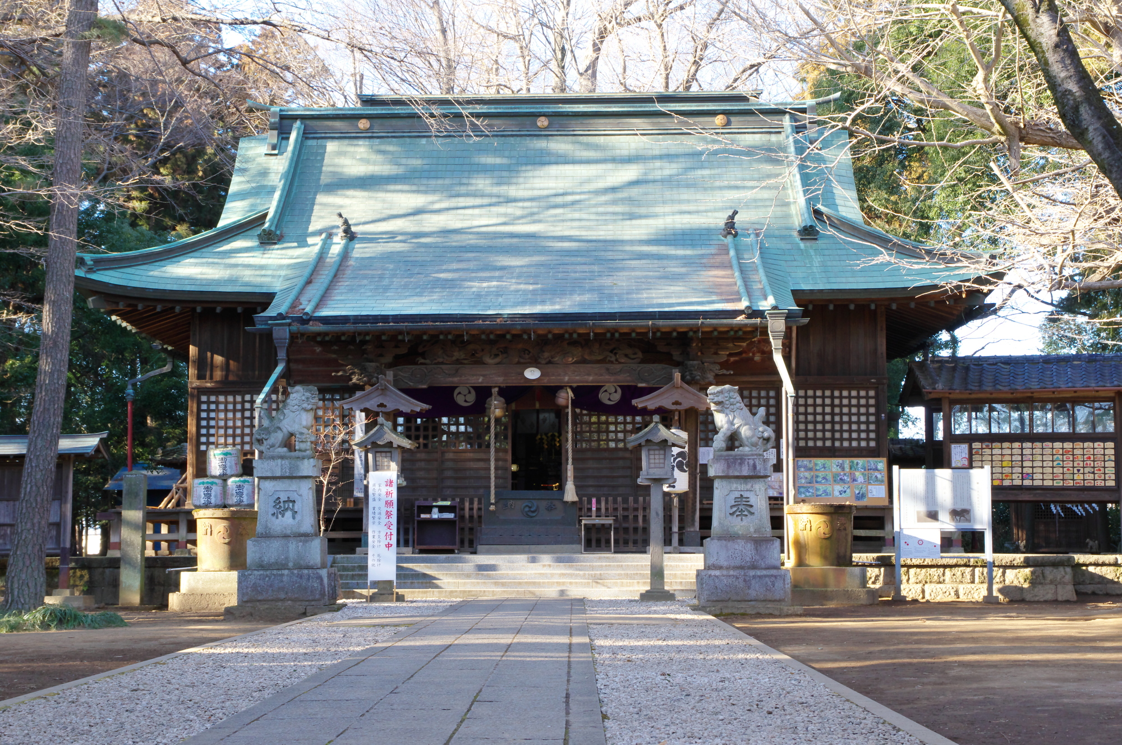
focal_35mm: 58
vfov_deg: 23.3
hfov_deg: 34.5
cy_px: 372
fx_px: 1806
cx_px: 561
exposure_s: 1/80
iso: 800
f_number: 8
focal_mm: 39
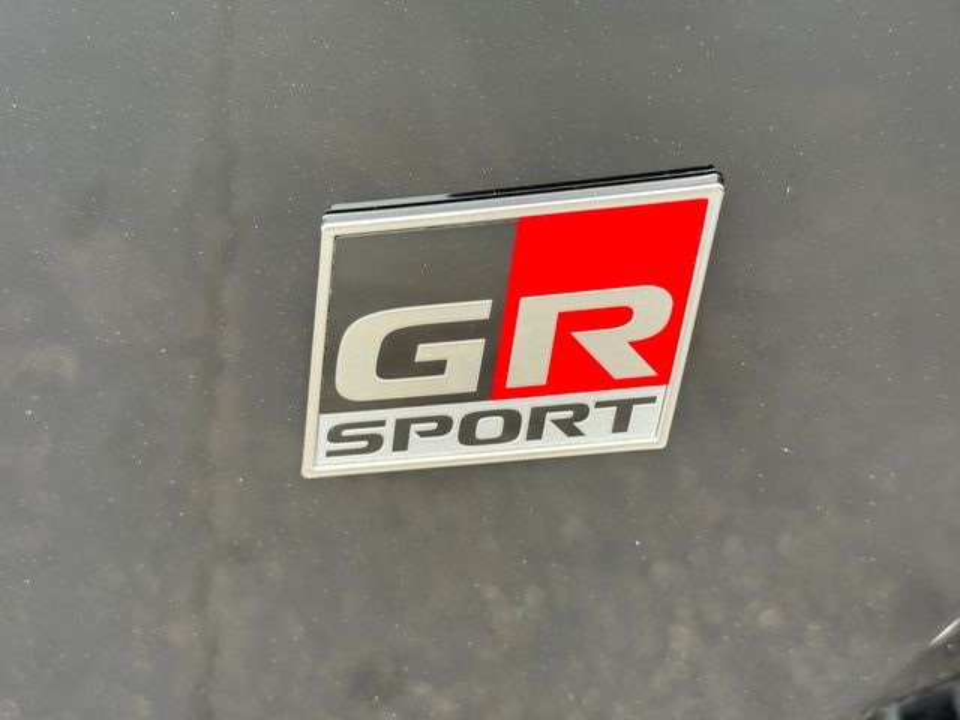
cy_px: 360
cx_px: 480
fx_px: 1331
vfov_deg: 30.3
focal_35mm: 48
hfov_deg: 39.7
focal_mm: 6.76
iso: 80
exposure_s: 1/466
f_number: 1.78
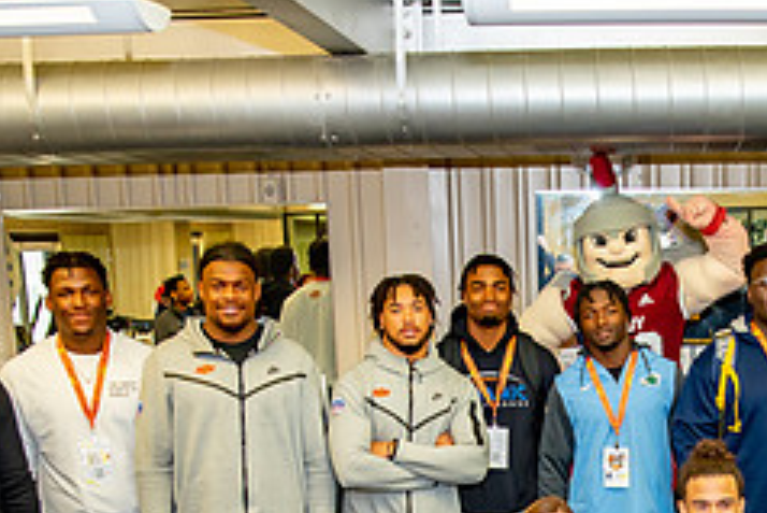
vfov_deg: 10.1
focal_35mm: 134
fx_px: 2857
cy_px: 582
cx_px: 622
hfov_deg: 15.2
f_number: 2.8
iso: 1000
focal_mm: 55
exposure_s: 1/200
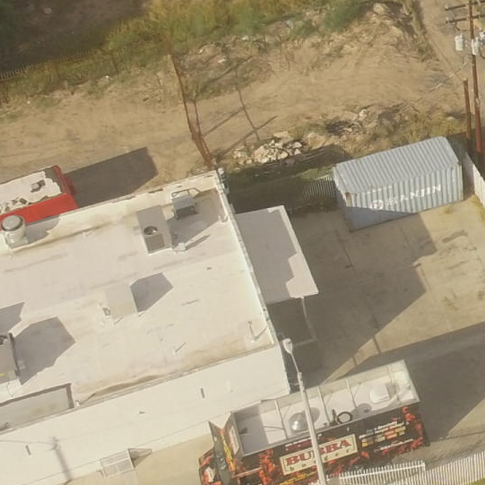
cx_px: 637
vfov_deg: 17.6
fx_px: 1553
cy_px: 125
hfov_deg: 16.7
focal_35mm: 98
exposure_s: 1/1000
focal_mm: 3.61
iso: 100
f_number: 2.8
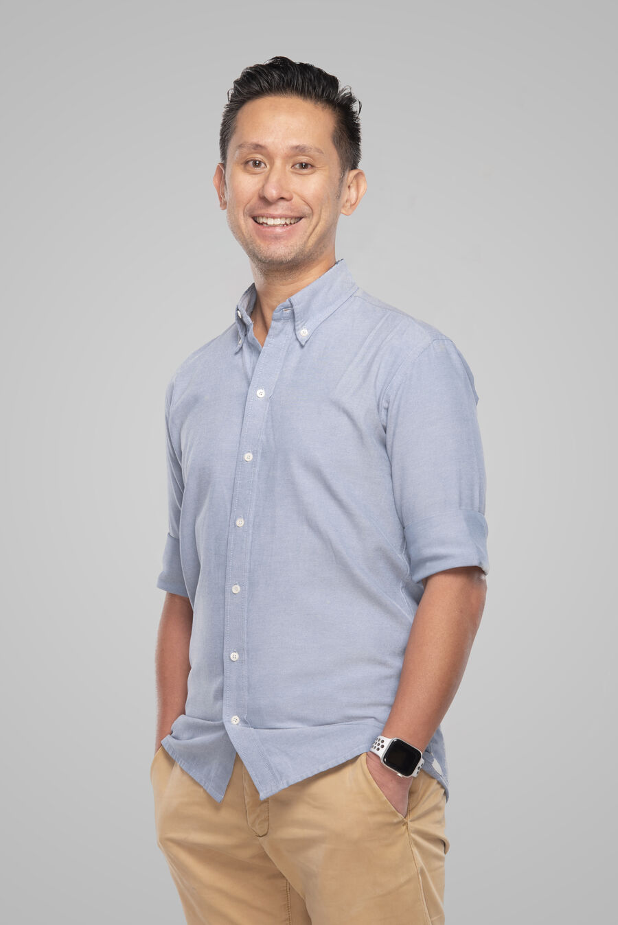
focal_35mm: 135
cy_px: 462
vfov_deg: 15.2
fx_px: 3472
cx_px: 309
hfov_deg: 10.2
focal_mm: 135
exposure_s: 1/160
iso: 400
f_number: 13
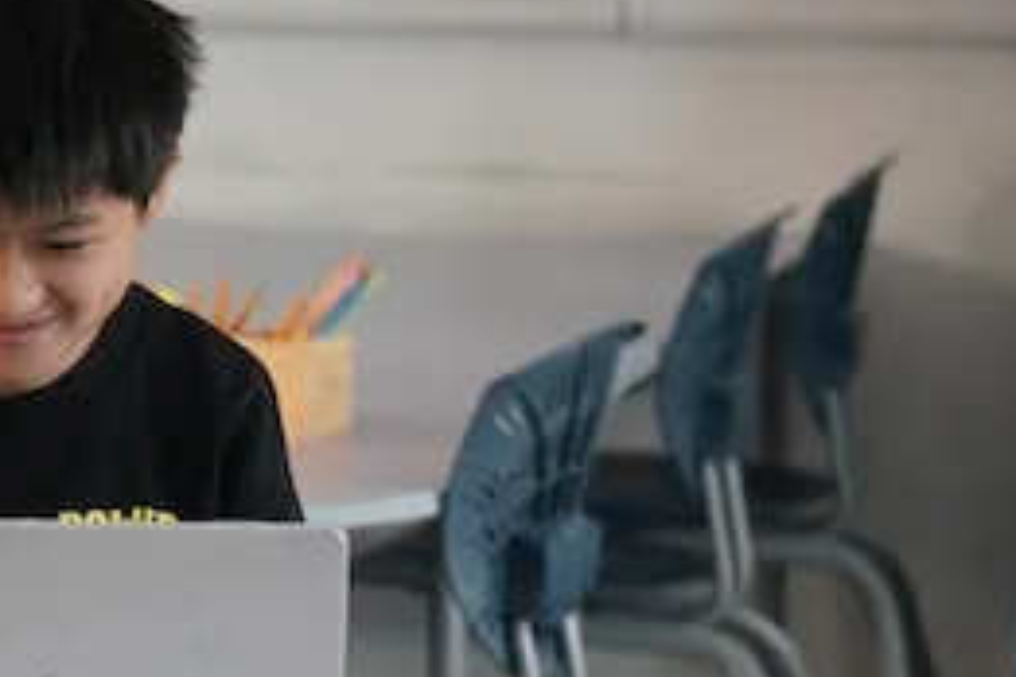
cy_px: 432
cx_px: 97
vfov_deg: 6.8
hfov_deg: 10.2
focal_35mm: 201
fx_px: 5672
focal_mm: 105
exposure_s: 1/320
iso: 3200
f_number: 4
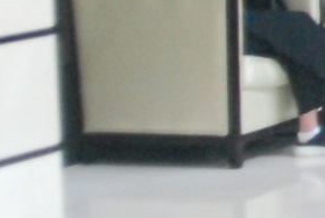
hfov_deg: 8.2
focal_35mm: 227
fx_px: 2053
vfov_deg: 6.0
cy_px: -181
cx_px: 833
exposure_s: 1/500
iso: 1600
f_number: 2.8
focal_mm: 24
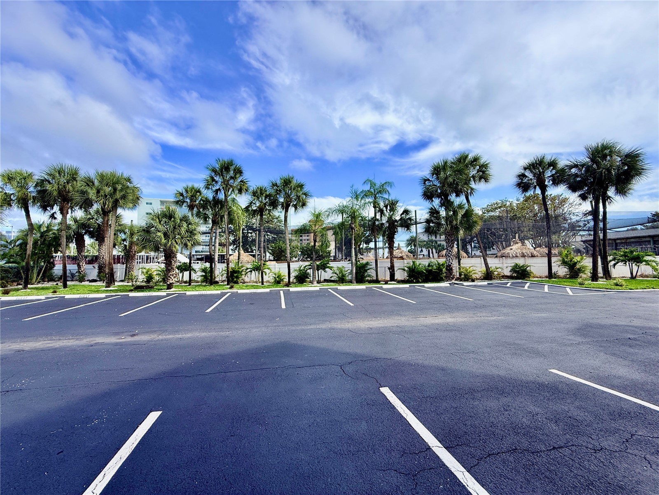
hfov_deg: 102.1
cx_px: 330
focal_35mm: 14
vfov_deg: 85.7
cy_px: 248
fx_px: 267
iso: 50
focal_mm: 2.22
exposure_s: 1/1167
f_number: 2.2
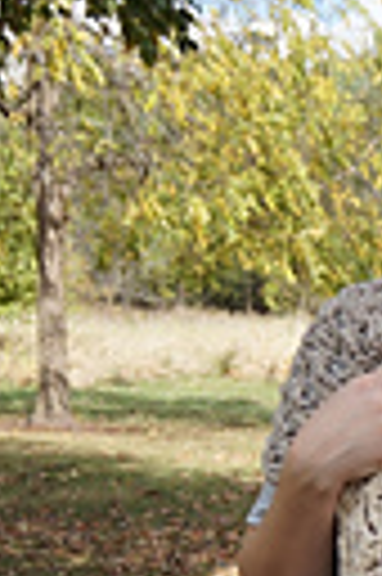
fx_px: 1867
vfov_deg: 16.7
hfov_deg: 11.1
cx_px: 631
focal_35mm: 117
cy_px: 702
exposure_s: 1/500
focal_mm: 20
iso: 100
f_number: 4
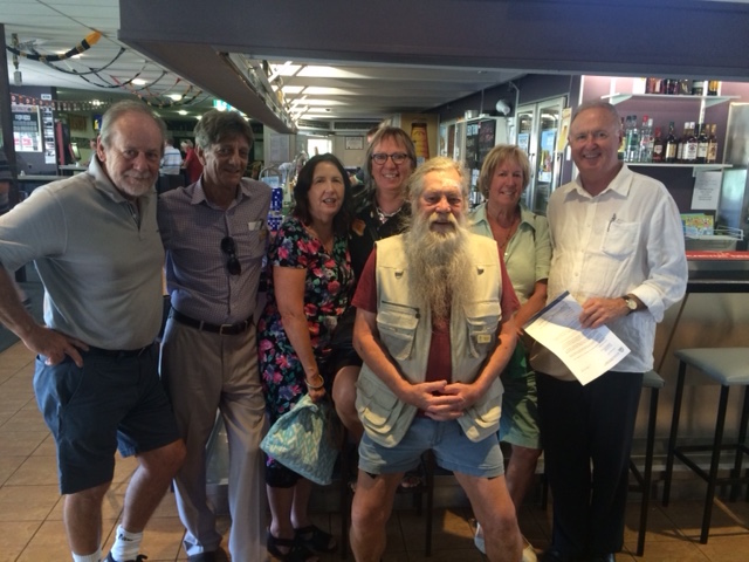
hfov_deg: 61.7
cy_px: 281
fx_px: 627
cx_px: 374
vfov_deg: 48.2
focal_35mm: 29
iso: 200
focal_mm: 4.15
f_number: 2.2
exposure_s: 1/33
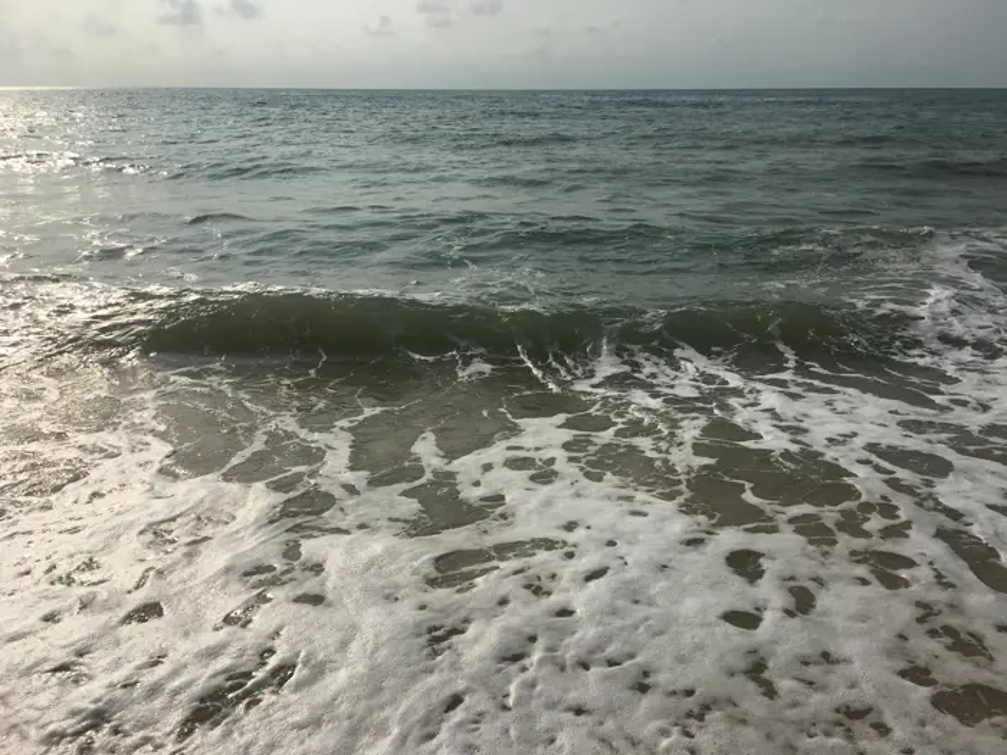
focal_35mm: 29
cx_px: 504
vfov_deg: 48.2
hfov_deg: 61.7
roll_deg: +1.9
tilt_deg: -18.5
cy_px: 378
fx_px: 844
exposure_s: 1/5495
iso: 25
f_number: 2.2
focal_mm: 4.15
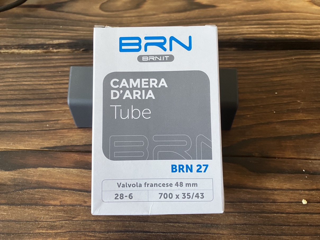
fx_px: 259
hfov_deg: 63.4
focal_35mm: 28
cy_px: 120
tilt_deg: -55.8
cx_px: 160
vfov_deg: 49.8
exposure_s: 1/60
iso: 125
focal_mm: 3.99
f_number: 1.8
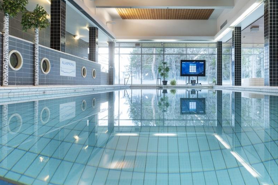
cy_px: 83
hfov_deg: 68.7
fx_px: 201
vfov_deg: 49.5
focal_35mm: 26
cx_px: 167
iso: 100
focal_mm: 20
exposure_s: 1.6
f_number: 20
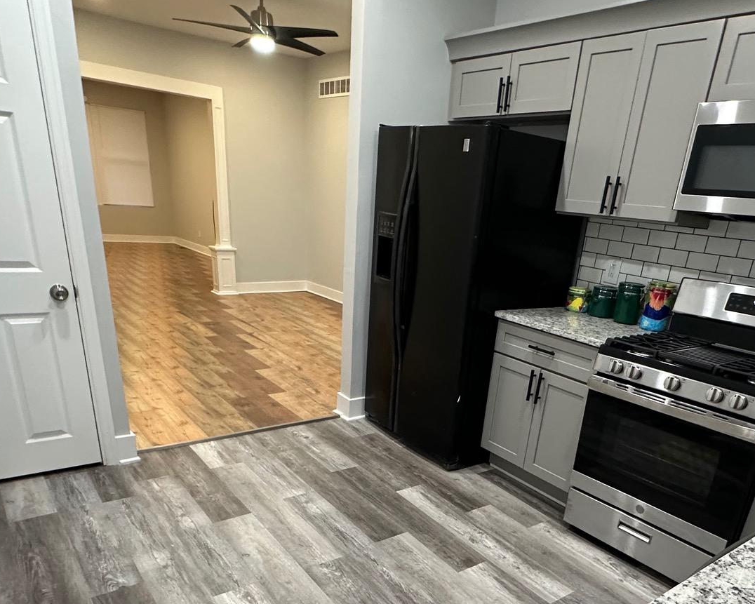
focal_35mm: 26
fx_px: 581
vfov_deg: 52.4
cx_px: 428
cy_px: 458
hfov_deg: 65.7
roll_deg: -5.2
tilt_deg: -25.8
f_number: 2.2
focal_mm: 2.22
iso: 250
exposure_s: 1/60
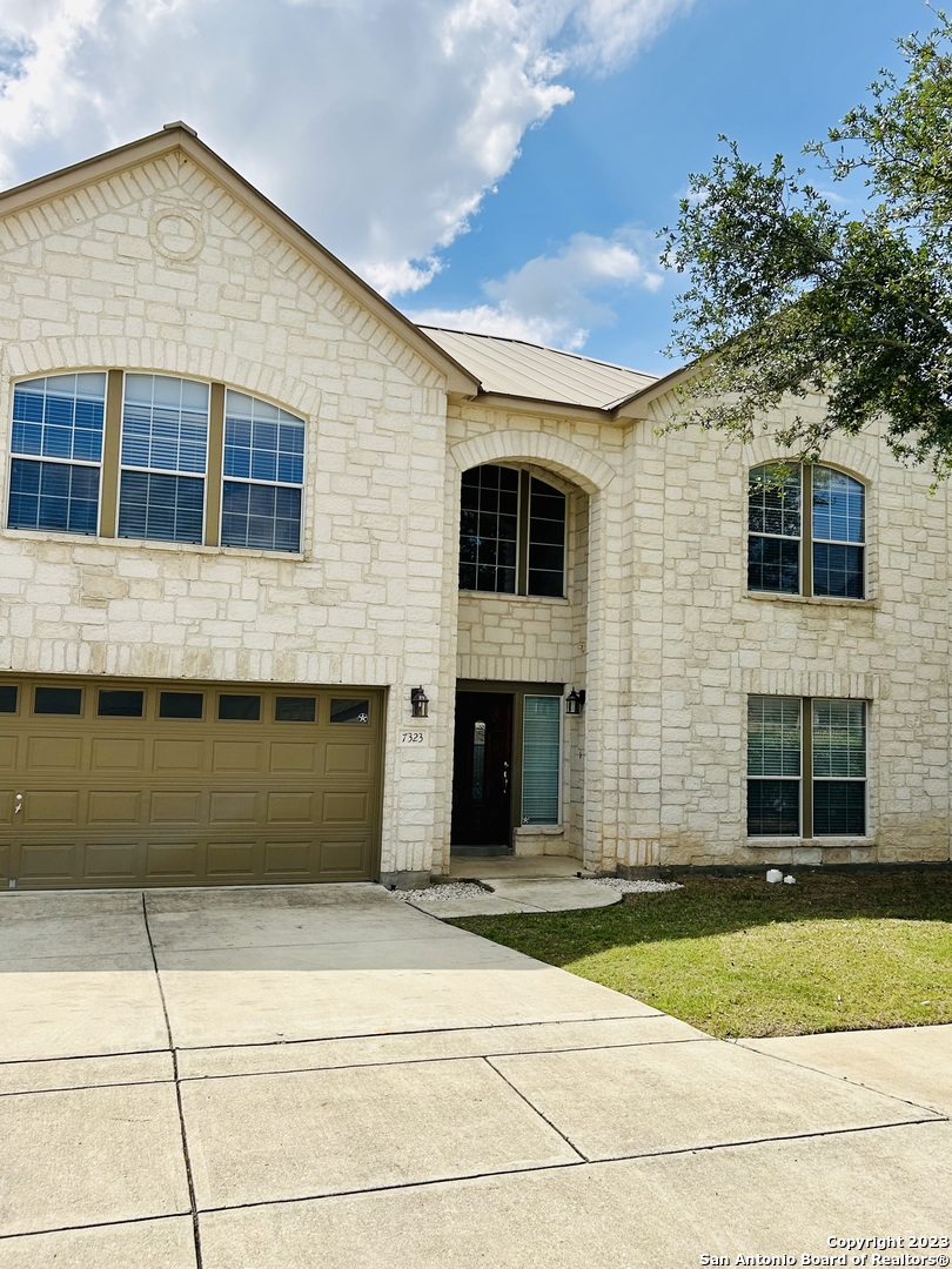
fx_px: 953
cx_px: 476
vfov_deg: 67.3
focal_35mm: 26
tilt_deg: +5.6
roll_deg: -1.0
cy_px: 634
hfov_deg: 53.1
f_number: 1.5
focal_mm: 5.7
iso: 50
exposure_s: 1/6579
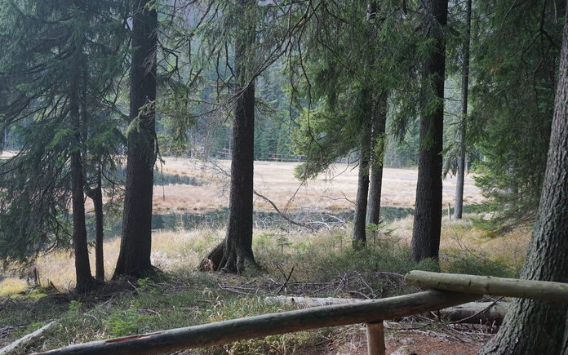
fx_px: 635
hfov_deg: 48.2
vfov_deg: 31.2
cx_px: 284
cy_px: 190
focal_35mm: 41
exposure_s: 1/160
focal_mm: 40
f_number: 4
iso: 250
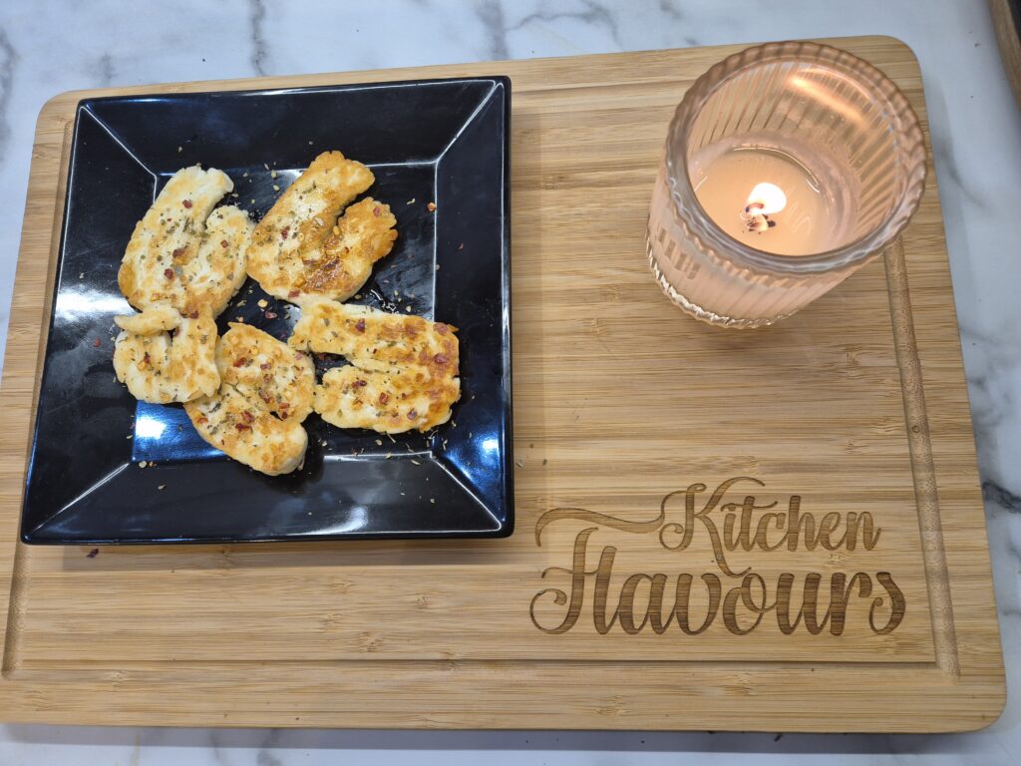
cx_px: 510
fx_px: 678
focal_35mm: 23
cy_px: 383
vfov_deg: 58.9
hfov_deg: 73.9
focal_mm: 5.4
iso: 125
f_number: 1.8
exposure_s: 1/100
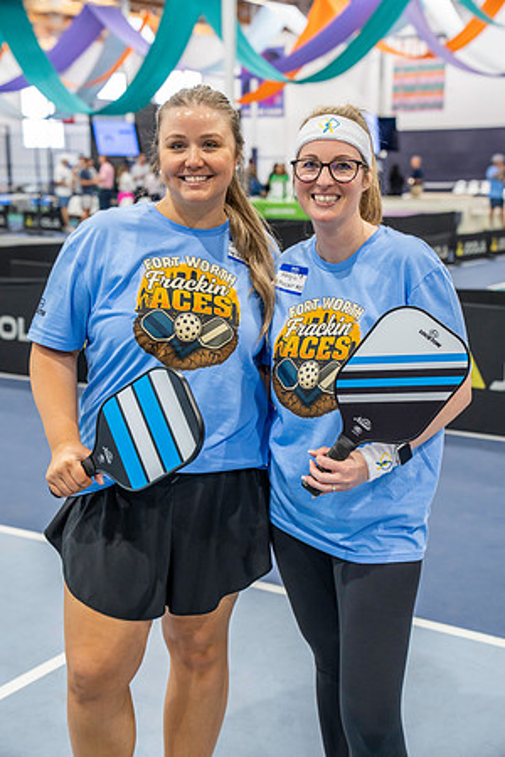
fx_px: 1157
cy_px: 378
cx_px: 252
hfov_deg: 24.6
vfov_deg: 36.2
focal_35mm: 55
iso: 1600
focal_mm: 55
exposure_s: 1/160
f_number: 4
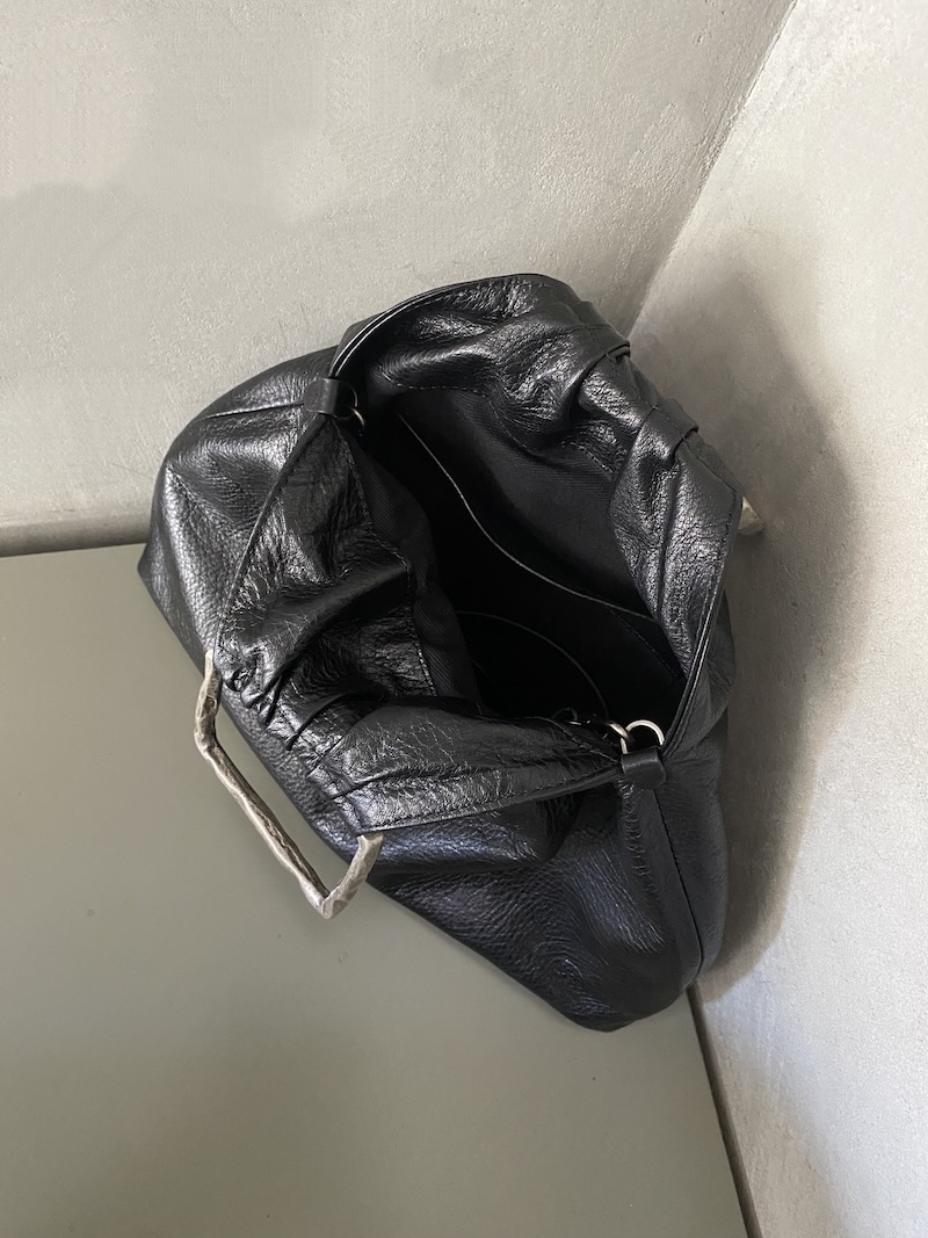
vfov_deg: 67.3
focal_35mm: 26
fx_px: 930
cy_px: 619
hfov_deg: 53.1
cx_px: 464
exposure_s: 1/33
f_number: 1.8
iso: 640
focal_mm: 4.25
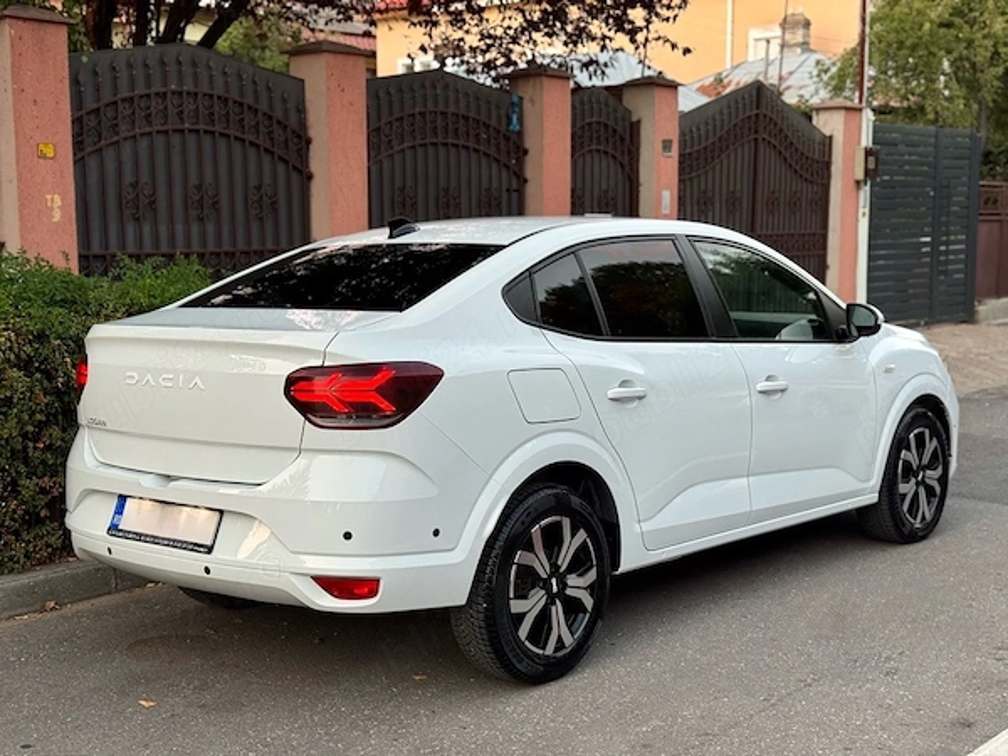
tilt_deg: -6.4
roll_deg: +0.0
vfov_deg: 30.3
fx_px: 1398
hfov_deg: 39.7
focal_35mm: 48
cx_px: 504
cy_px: 378
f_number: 1.78
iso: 80
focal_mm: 6.76
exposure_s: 1/121
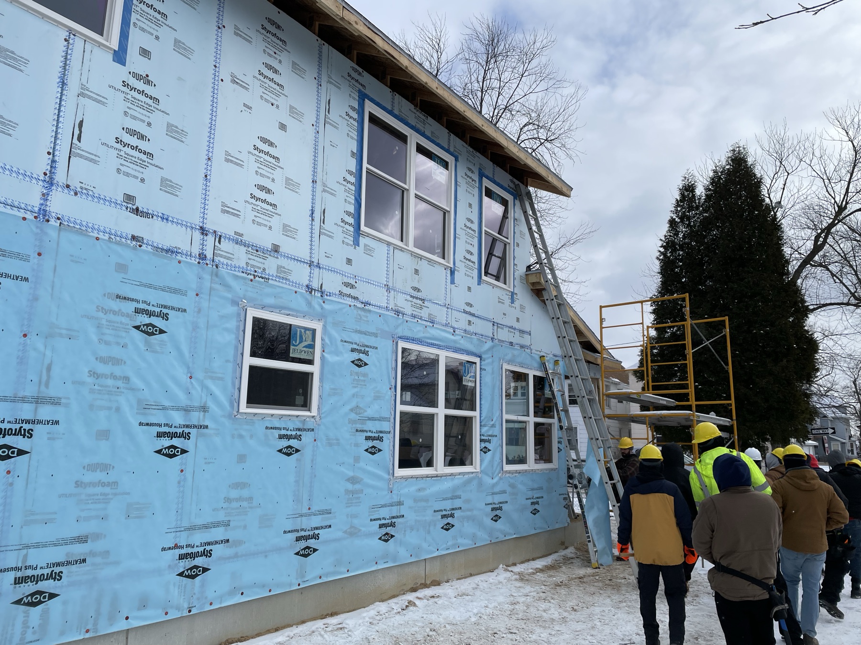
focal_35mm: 26
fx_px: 647
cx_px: 430
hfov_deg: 67.3
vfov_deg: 53.1
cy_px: 322
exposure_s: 1/4132
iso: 32
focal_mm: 4.2
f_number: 1.6
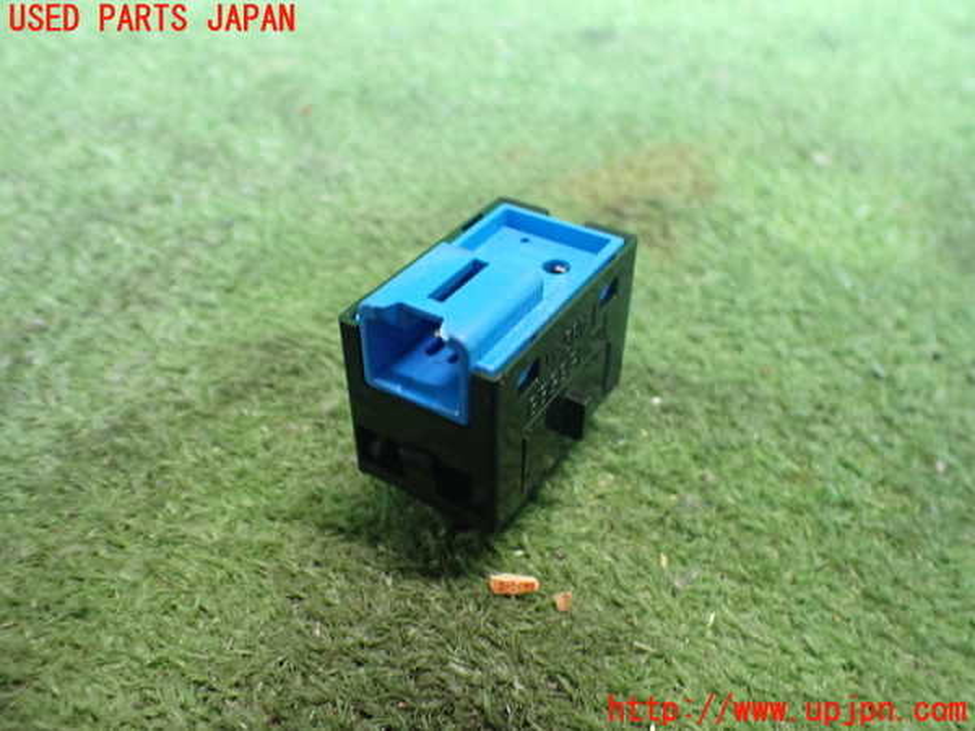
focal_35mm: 30
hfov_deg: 60.0
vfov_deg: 46.8
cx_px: 488
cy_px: 366
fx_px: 845
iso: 800
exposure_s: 1/40
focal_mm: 5.4
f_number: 2.3
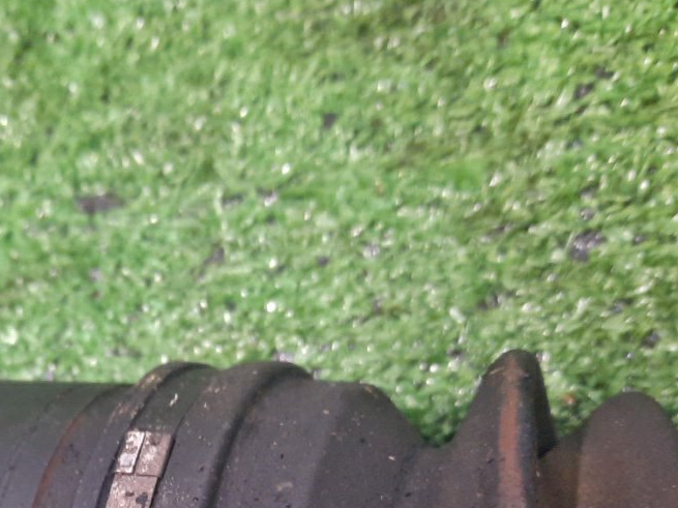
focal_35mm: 55
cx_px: 155
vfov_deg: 25.2
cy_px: 514
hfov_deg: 34.1
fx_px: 1077
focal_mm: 4.6
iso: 344
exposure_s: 1/25
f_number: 2
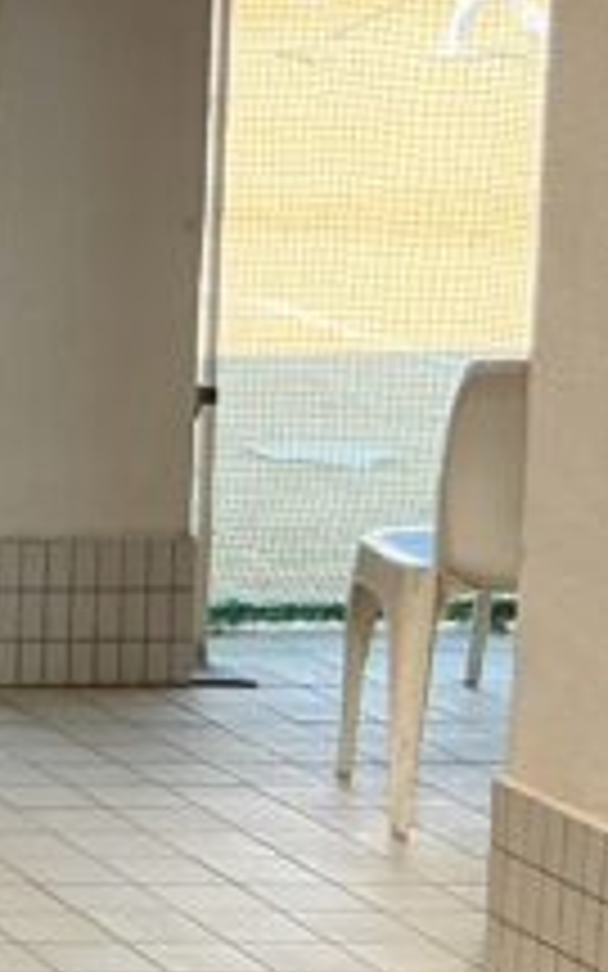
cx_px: -1455
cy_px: 176
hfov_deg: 7.5
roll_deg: +0.3
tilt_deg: -6.7
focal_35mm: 146
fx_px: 3871
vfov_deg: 14.2
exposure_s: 1/260
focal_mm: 3
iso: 25
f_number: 1.8
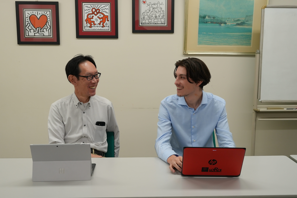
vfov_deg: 32.7
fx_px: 338
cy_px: 99
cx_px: 148
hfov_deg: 47.4
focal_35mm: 41
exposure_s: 1/160
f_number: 5
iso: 800
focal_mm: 41
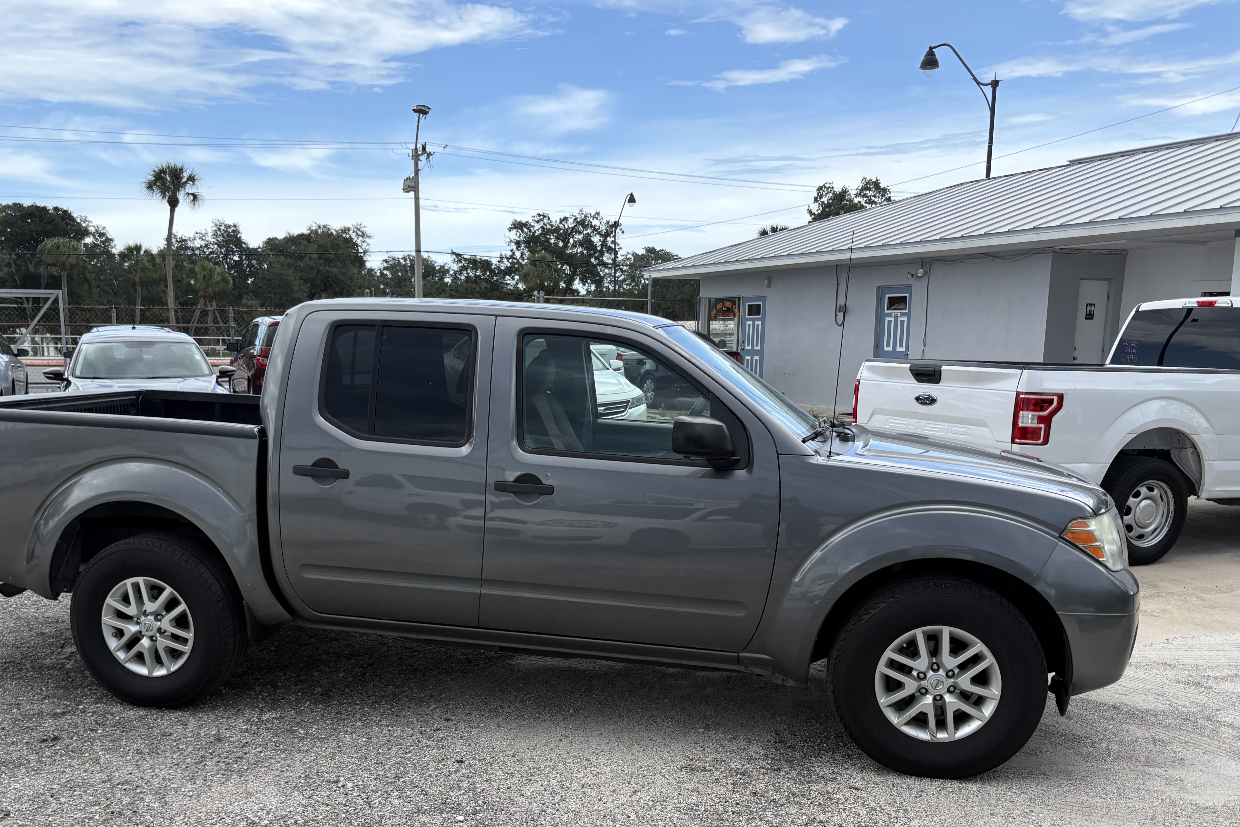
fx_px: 1102
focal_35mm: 32
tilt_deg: -7.1
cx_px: 551
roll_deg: +0.8
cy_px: 531
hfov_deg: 58.6
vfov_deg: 40.7
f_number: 1.6
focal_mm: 5.96
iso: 50
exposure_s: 1/1364
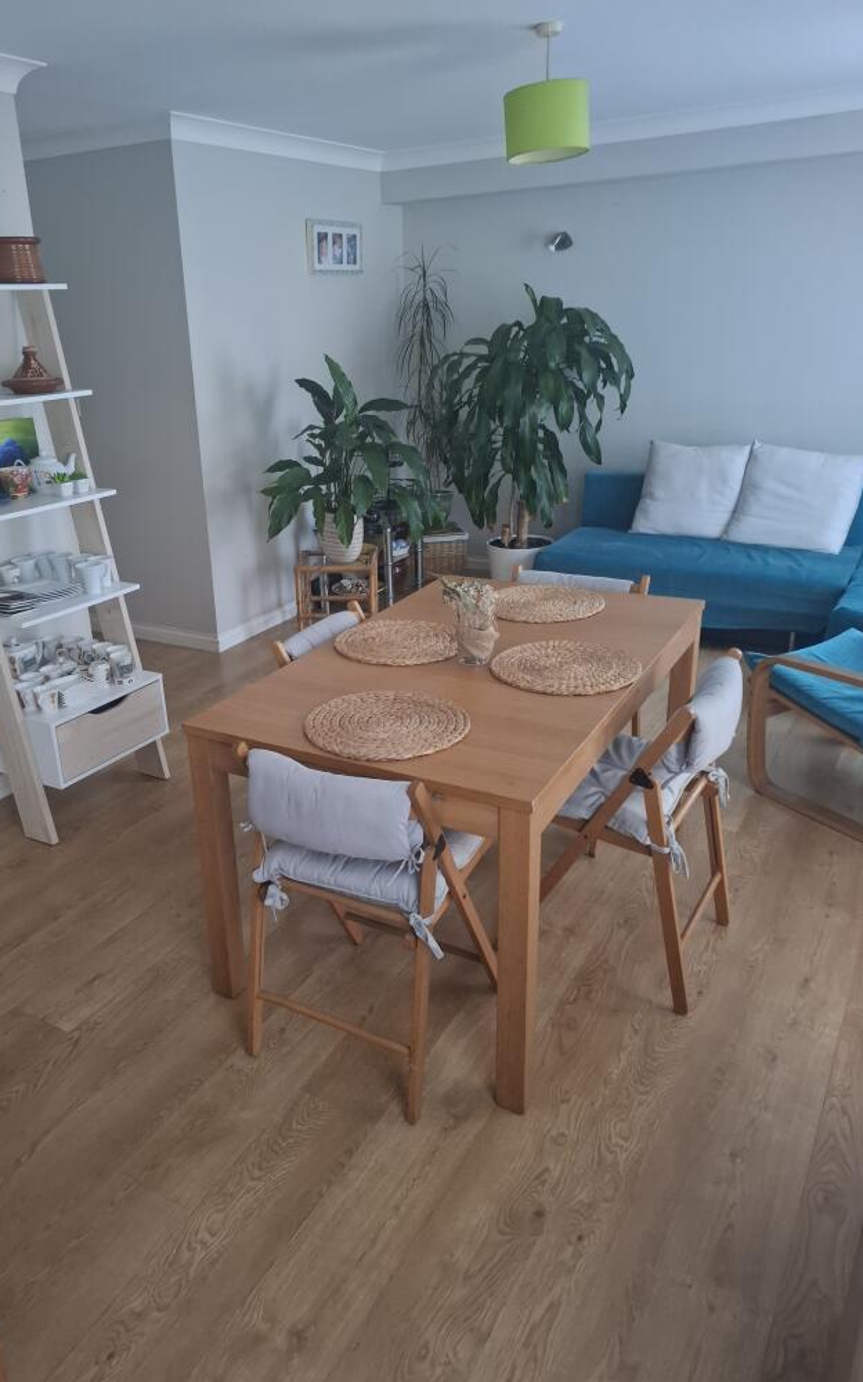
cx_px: 343
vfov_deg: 72.5
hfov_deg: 48.9
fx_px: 941
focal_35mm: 25
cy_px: 676
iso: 800
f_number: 1.8
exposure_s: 1/20
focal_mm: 5.54
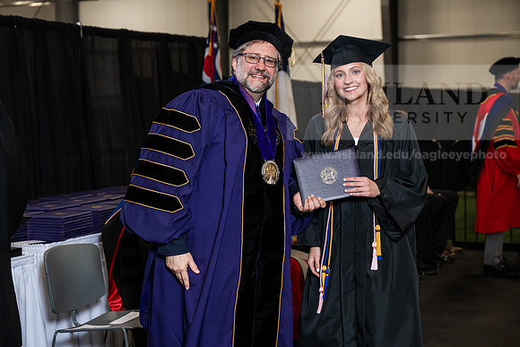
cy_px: 174
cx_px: 260
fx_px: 1011
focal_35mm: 70
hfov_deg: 28.8
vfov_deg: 19.5
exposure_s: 1/200
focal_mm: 70
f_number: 4.5
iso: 1250
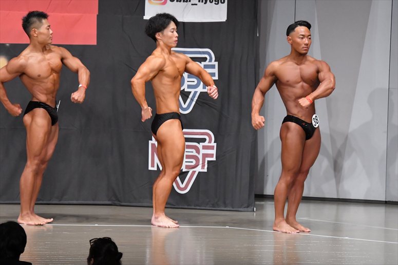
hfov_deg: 9.5
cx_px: 199
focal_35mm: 217
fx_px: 2398
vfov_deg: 6.3
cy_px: 132
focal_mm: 145
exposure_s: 1/400
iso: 6400
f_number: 5.6
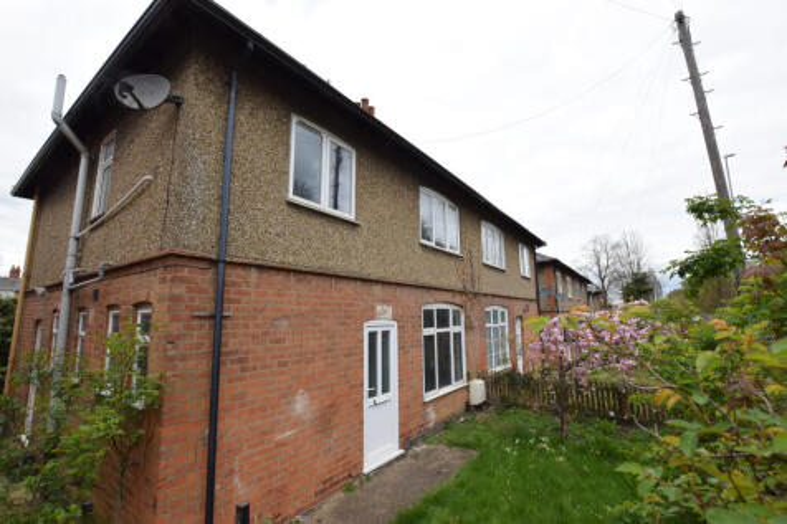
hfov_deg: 100.4
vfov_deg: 77.3
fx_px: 328
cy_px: 262
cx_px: 394
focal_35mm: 15
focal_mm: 10
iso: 220
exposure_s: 1/250
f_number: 8
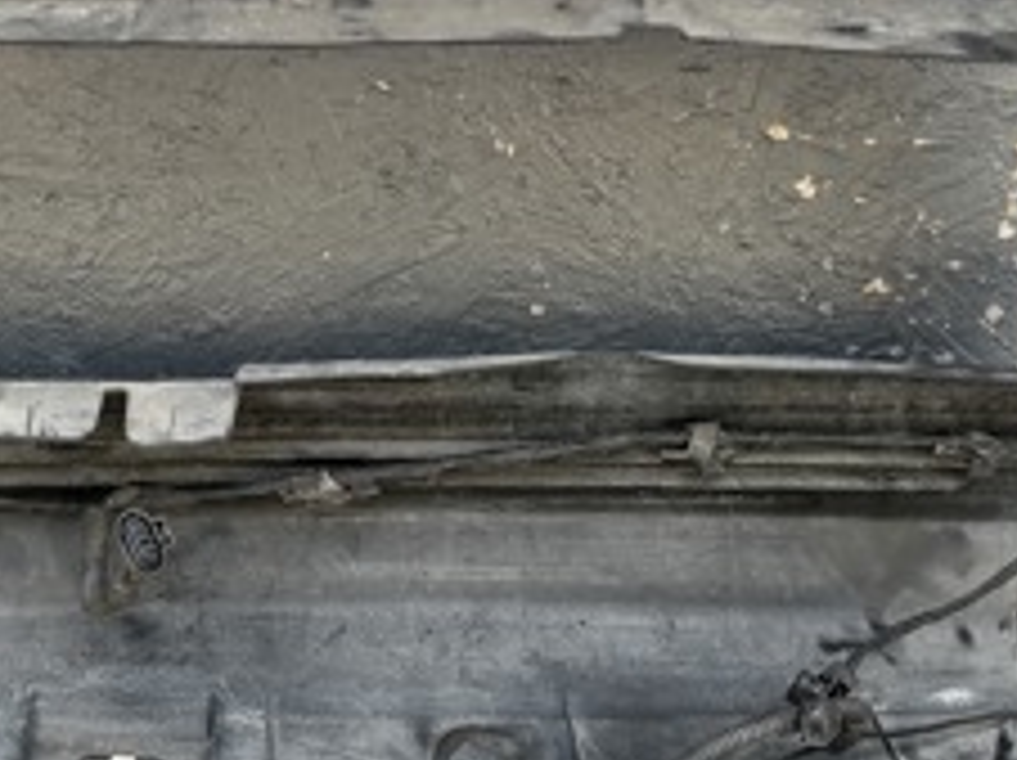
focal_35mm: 68
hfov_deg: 28.0
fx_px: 1996
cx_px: 212
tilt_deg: -7.9
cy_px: 283
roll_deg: +2.1
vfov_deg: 21.5
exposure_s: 1/358
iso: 80
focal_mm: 6.76
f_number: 1.78
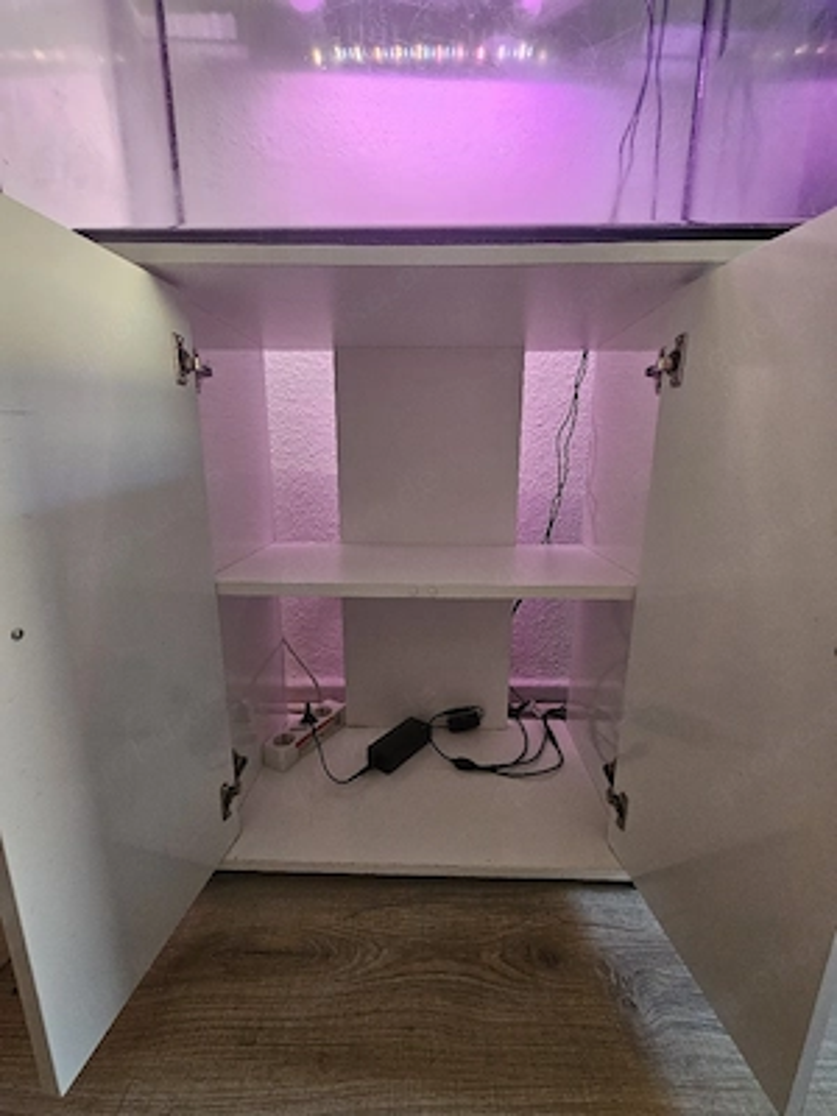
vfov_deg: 106.2
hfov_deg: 89.9
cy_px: 558
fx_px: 419
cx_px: 418
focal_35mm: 13
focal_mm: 2.2
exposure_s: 1/33.4
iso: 400
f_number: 2.2
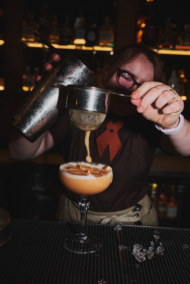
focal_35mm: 38
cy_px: 156
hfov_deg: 35.1
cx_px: 94
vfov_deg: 50.6
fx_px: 301
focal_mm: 34
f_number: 5
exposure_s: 1/160
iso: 250
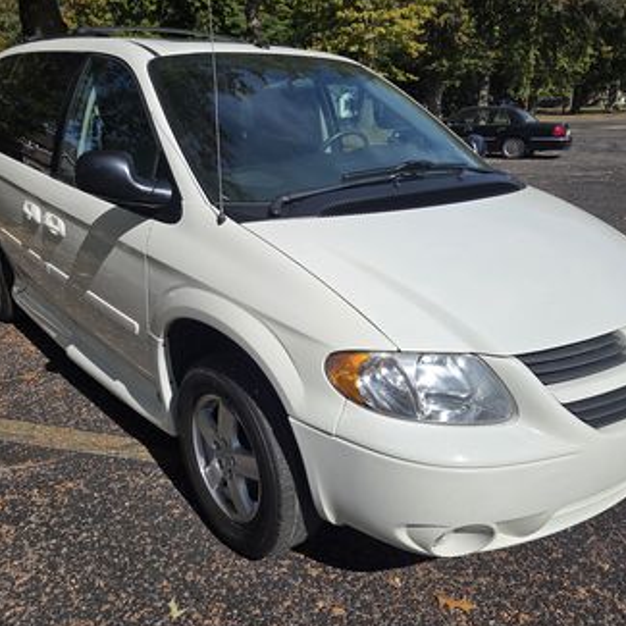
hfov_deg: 54.0
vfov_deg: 54.0
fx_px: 614
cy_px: 312
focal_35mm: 30
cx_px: 293
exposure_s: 1/7891
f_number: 1.8
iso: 64
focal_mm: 5.4
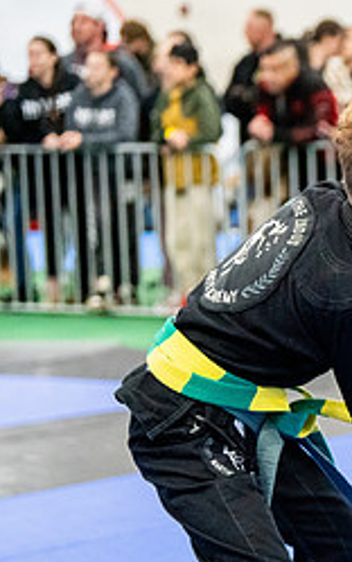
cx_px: 627
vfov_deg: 12.6
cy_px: 414
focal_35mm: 166
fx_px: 2544
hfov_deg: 7.7
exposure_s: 1/500
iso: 6400
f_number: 2.8
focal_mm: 70
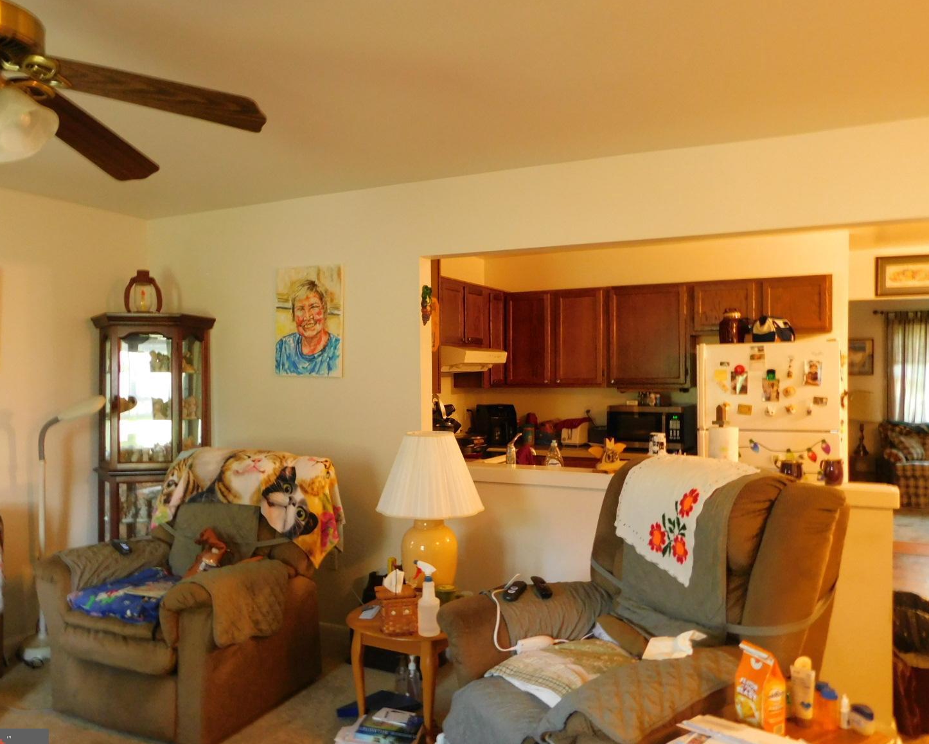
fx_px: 742
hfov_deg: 64.0
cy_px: 384
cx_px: 438
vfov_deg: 53.2
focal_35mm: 27
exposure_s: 1/10
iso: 400
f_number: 3.1
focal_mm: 4.5
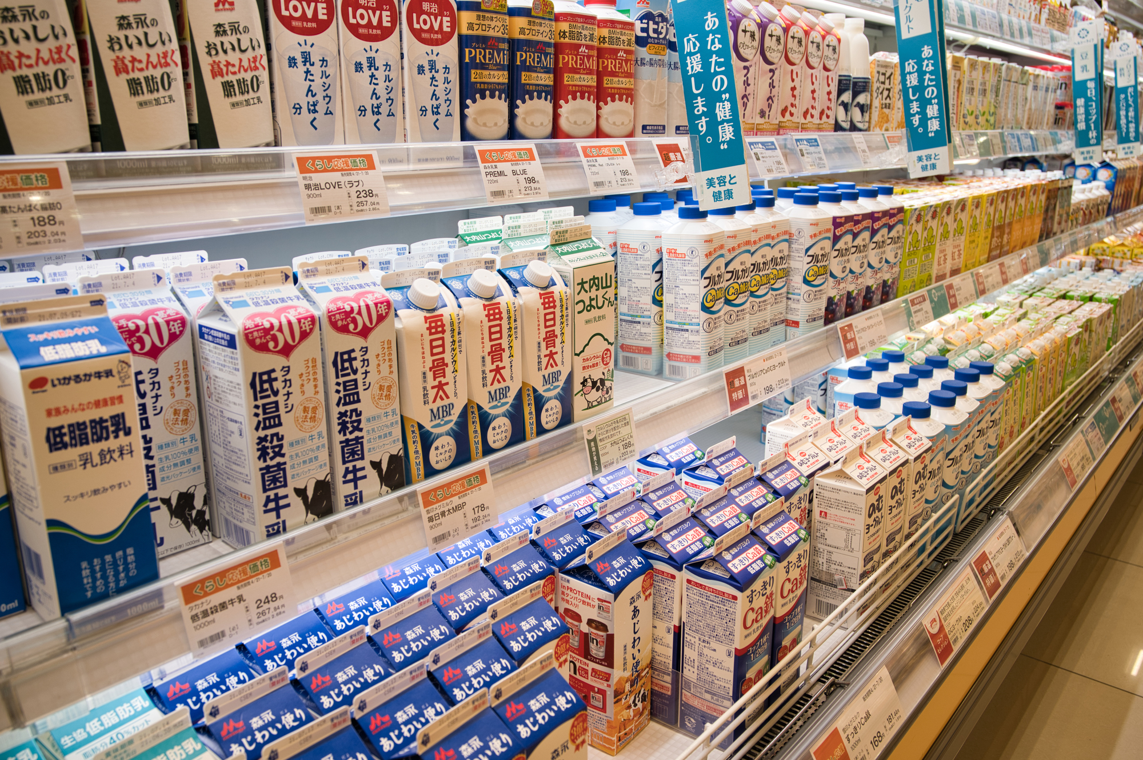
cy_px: 380
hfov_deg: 66.5
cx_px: 572
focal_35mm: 28
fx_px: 872
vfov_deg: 47.1
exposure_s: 1/40
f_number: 6.3
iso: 180
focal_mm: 27.5
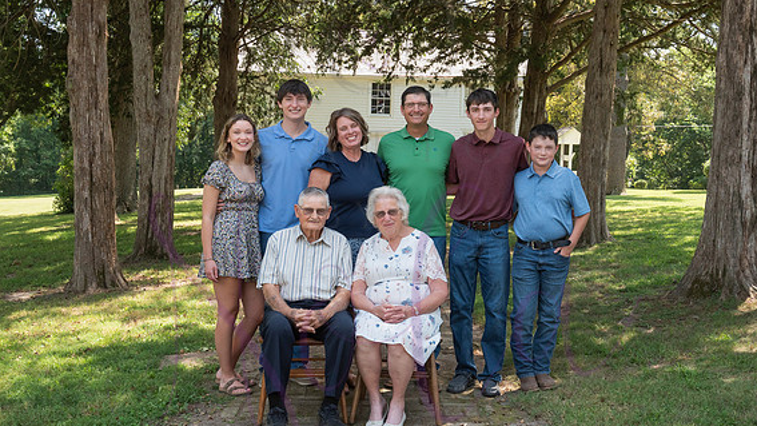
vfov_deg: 26.5
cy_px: 212
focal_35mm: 45
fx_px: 903
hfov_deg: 45.5
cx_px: 374
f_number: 10
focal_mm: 42
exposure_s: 1/320
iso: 500
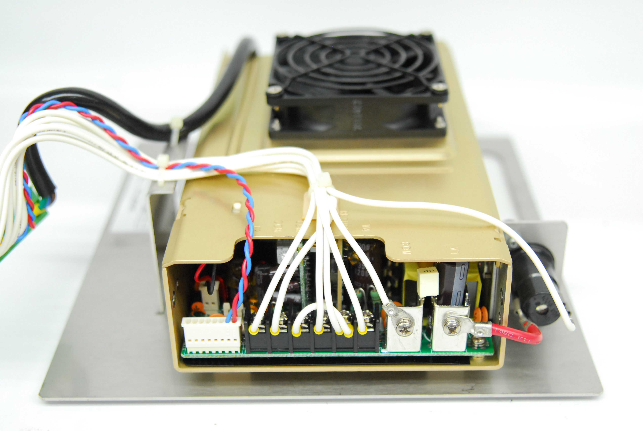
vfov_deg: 23.8
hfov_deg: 35.0
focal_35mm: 57
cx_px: 322
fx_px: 1019
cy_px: 216
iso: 800
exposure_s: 1/100
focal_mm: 38
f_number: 3.2
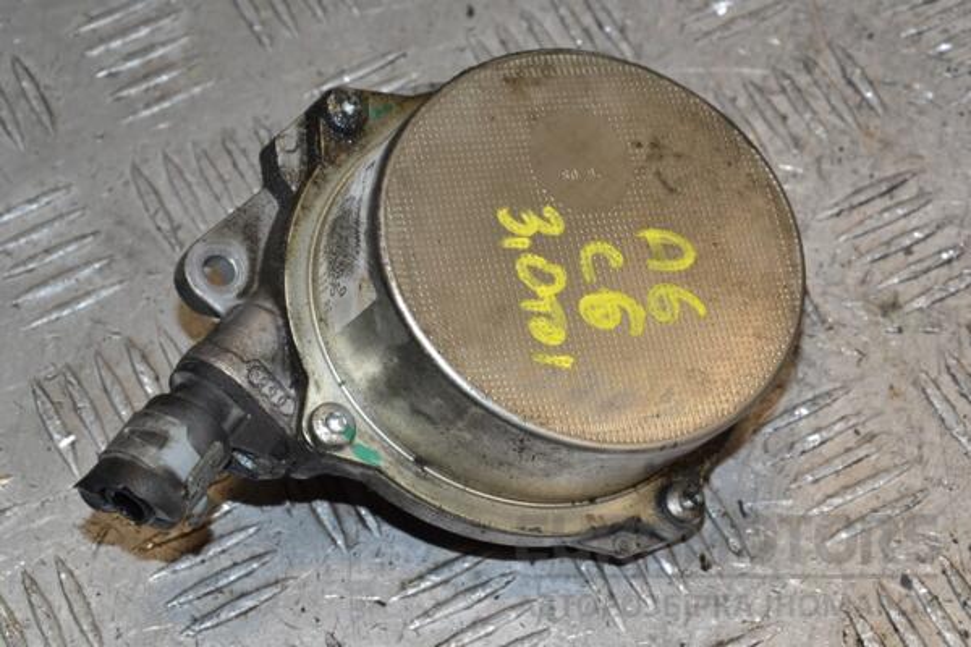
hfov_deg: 19.5
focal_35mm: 105
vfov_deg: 13.0
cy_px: 324
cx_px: 486
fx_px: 2832
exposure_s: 1/200
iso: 800
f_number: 11
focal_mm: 70
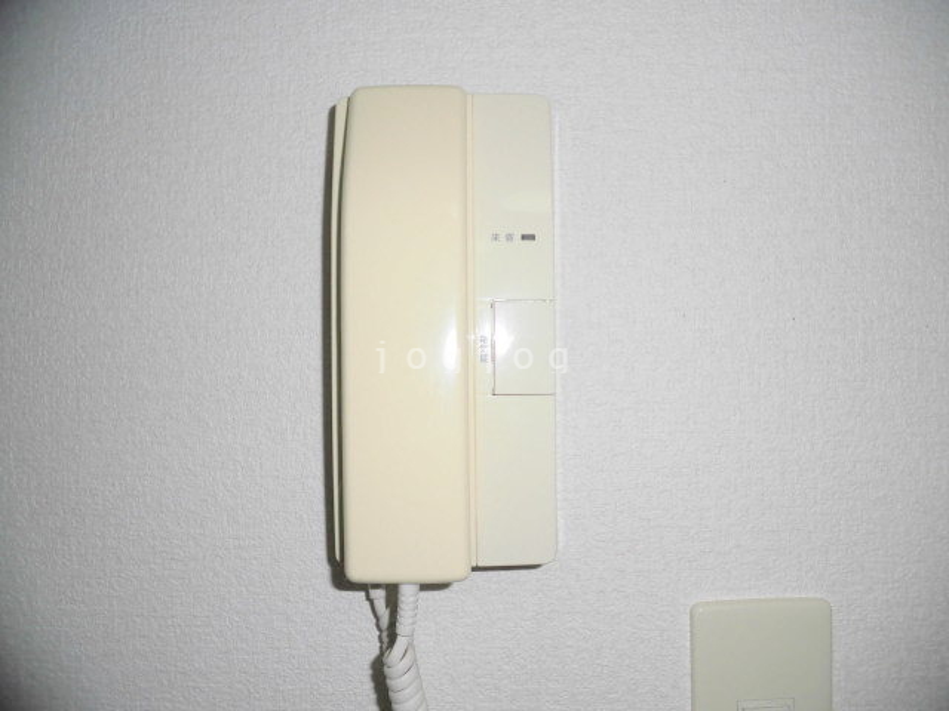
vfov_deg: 56.8
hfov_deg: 71.6
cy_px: 356
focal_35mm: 24
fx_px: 658
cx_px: 474
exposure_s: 1/125
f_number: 3.1
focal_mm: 4.3
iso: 100
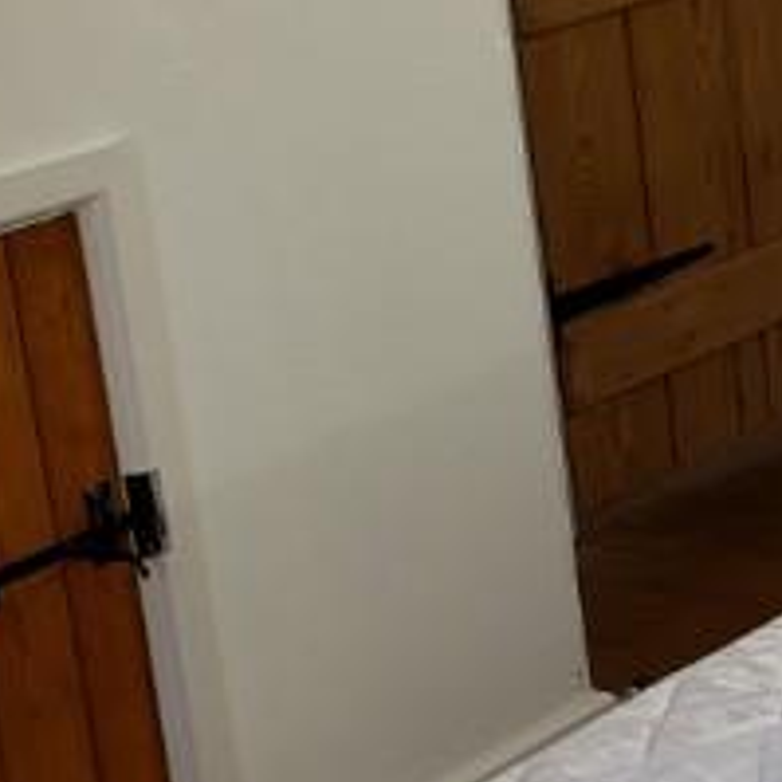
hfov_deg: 12.5
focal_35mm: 118
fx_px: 3016
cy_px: 216
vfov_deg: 14.7
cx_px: 1702
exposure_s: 1/50
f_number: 2.4
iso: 50
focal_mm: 4.3
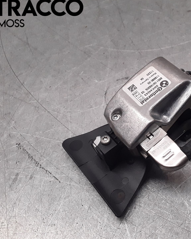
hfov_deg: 37.0
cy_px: 126
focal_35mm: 39
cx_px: 151
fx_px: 276
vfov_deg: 46.8
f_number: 1.9
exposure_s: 1/173
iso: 100
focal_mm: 2.91
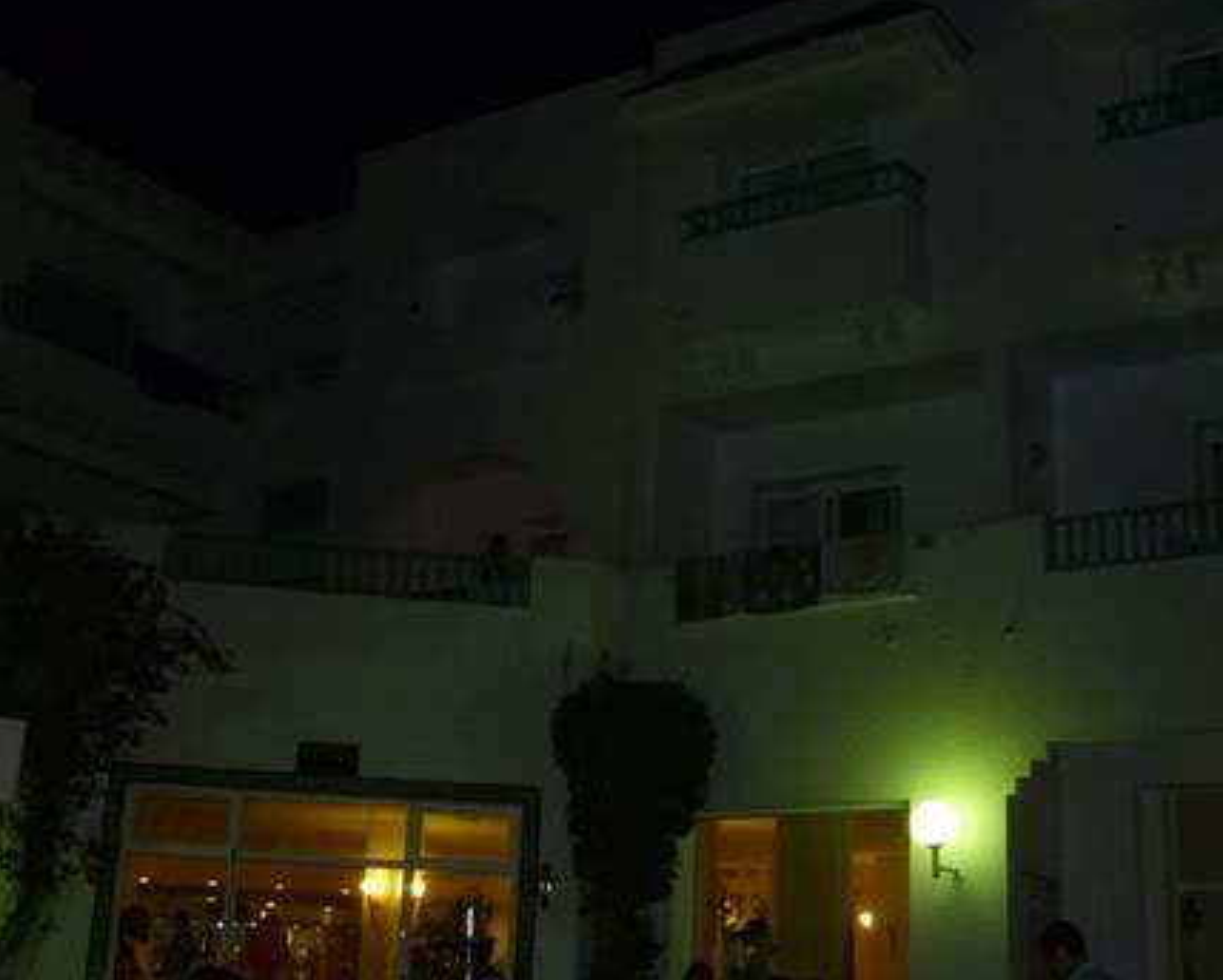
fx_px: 1739
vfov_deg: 31.5
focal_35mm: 48
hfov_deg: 38.7
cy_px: 484
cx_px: 636
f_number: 2.8
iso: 250
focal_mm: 5.5
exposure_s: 1/30
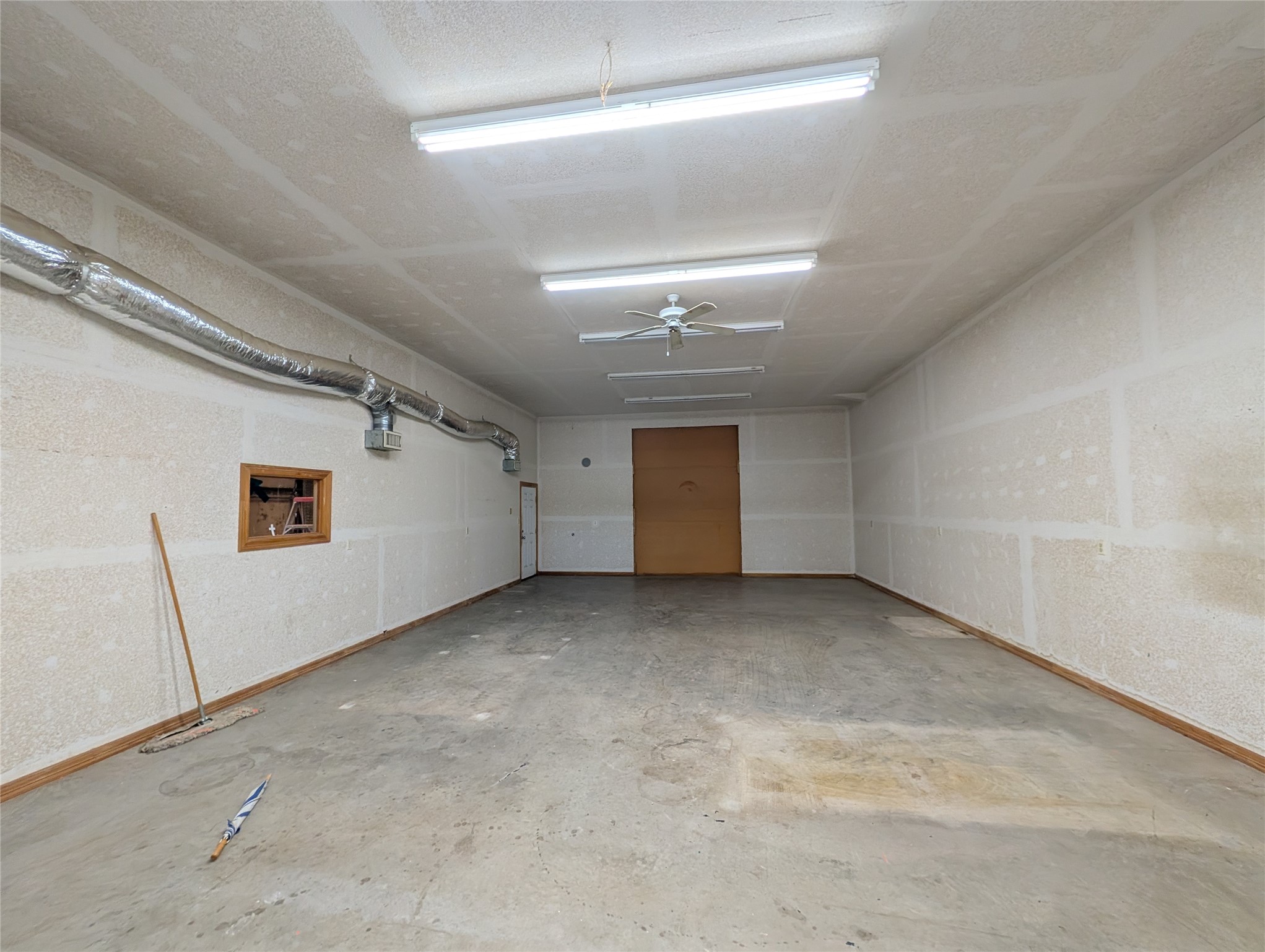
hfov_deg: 110.5
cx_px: 632
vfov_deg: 94.6
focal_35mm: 12
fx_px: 439
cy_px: 476
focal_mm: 2.02
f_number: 1.7
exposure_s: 1/120
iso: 65
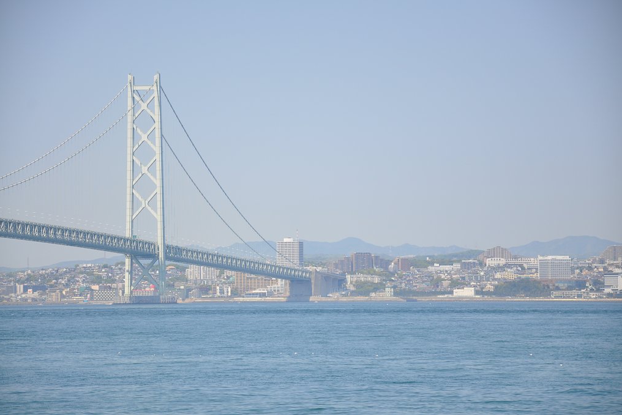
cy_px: 208
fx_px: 2739
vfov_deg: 8.7
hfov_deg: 13.0
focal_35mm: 159
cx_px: 309
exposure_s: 1/800
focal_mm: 105
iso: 200
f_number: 7.1
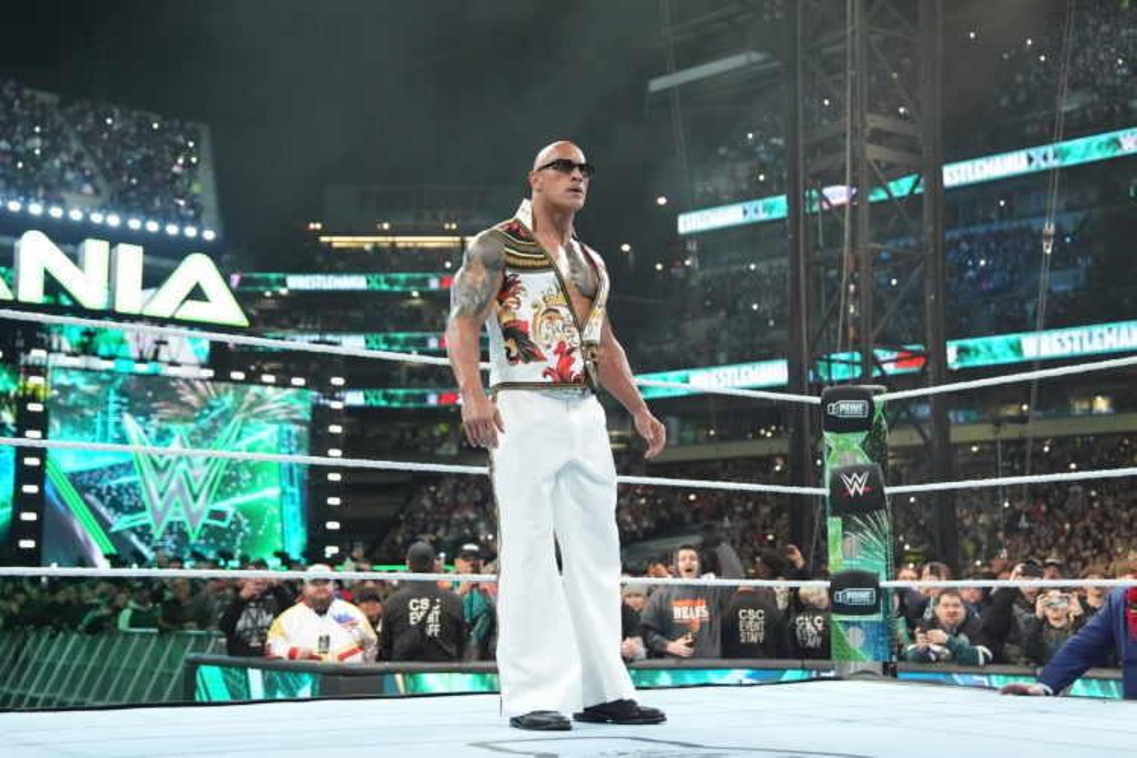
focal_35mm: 50
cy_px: 379
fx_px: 1579
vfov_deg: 27.0
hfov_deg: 39.6
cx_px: 568
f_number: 2.8
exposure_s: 1/800
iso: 6400
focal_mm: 50
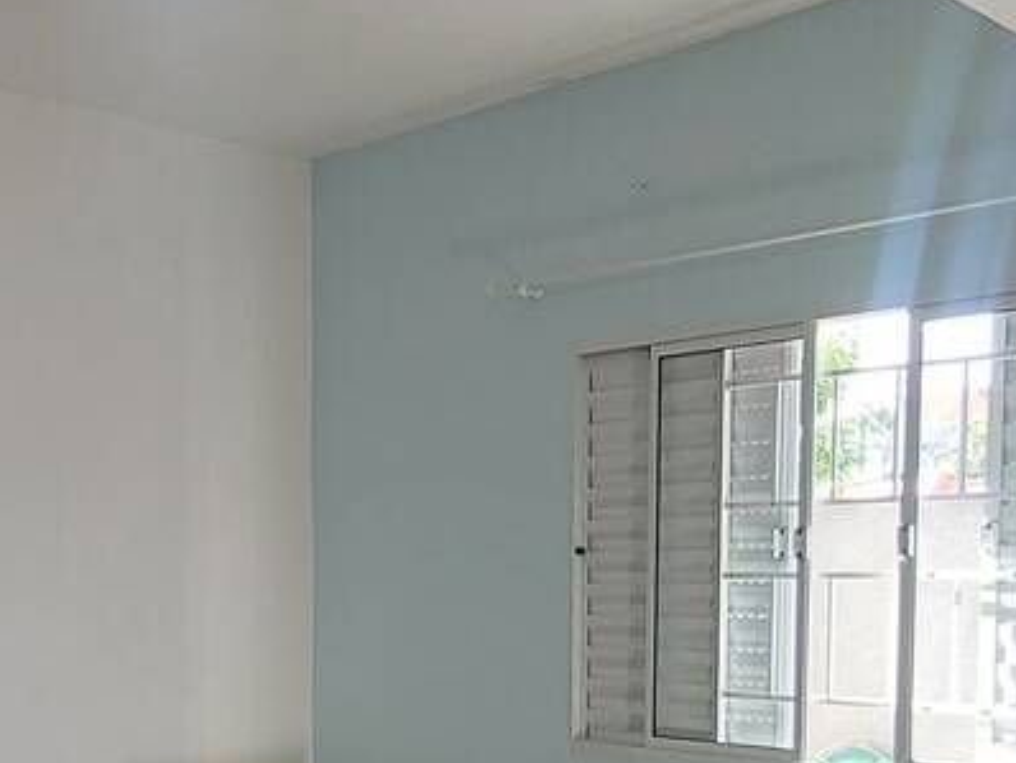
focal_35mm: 47
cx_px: 199
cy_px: 697
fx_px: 1380
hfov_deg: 38.8
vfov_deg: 29.5
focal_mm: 1.74
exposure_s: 1/50
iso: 50
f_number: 2.2
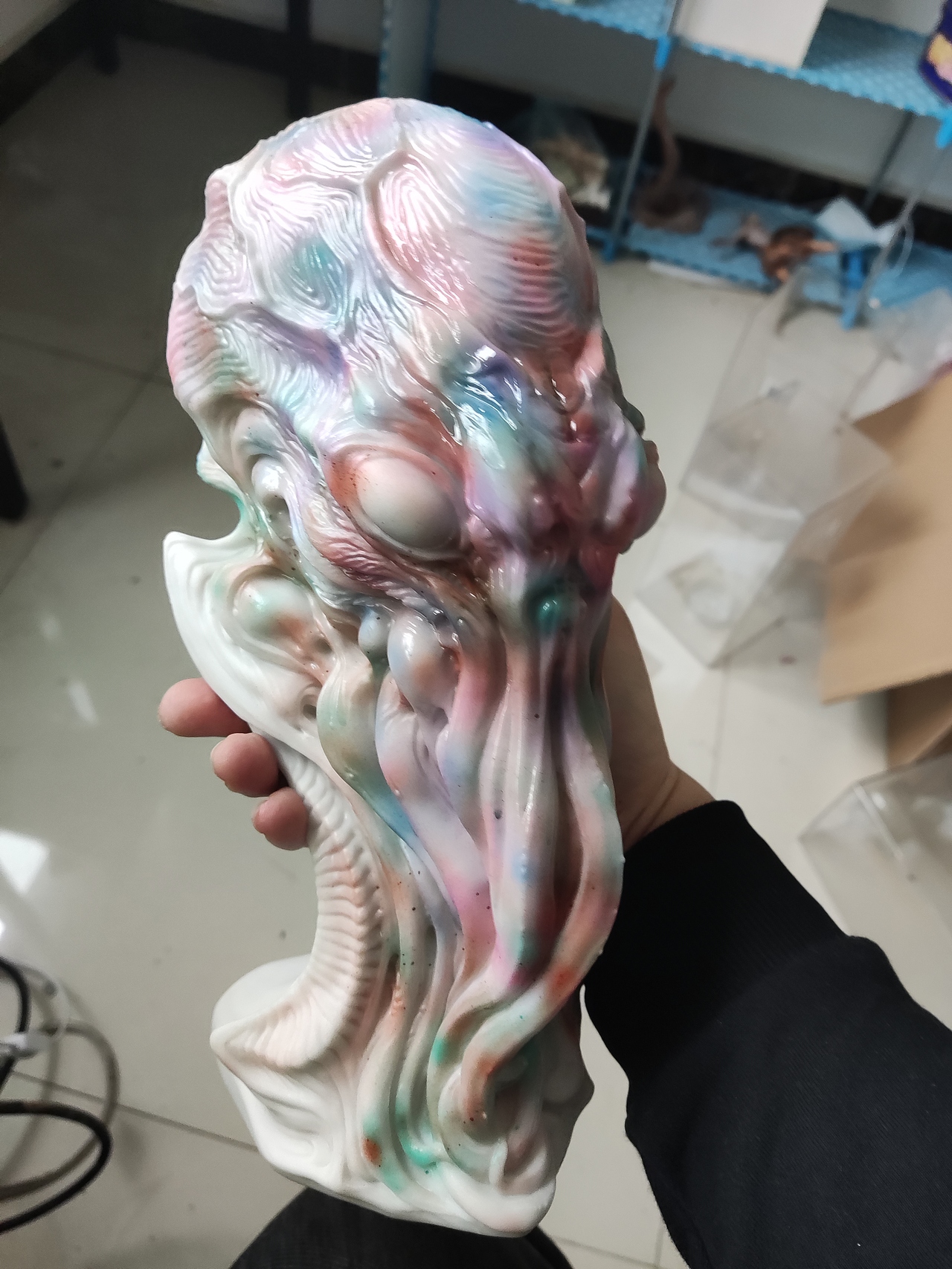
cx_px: 476
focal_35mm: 25
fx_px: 917
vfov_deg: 69.4
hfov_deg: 54.9
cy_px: 634
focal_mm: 4.71
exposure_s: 1/50
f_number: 1.79
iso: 391
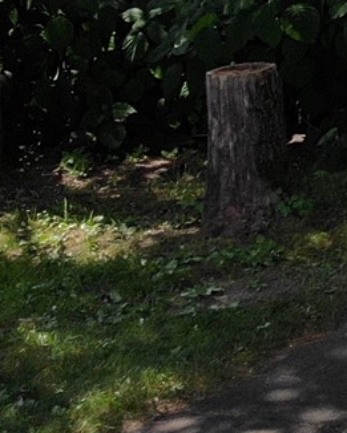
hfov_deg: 8.4
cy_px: -271
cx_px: 1126
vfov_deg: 12.3
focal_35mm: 147
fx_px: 1886
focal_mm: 4.5
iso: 100
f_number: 2.8
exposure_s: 1/388
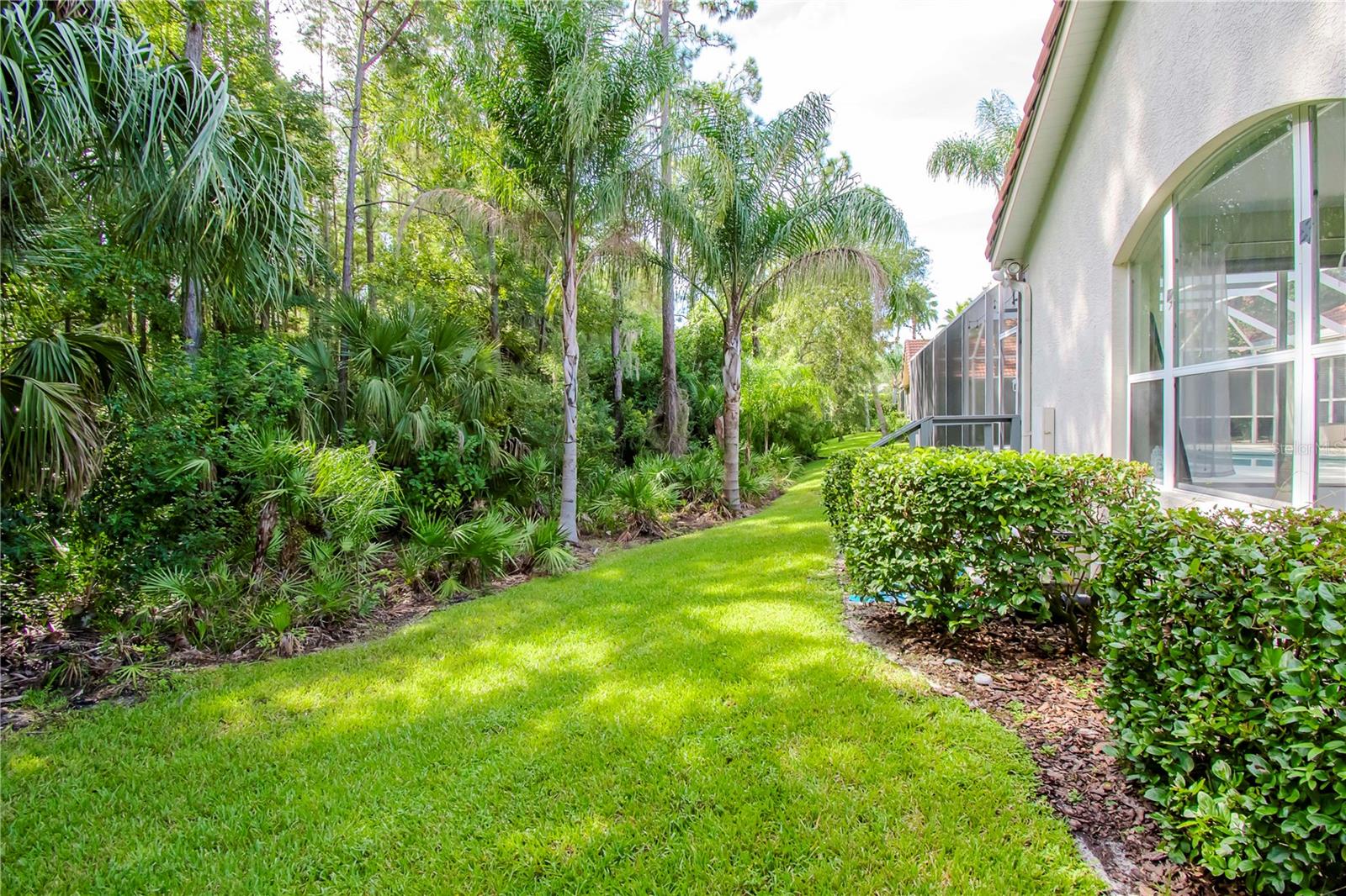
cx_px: 673
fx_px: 561
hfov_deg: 100.4
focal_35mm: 15
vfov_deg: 77.3
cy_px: 448
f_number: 11
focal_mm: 10
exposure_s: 1/125
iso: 800
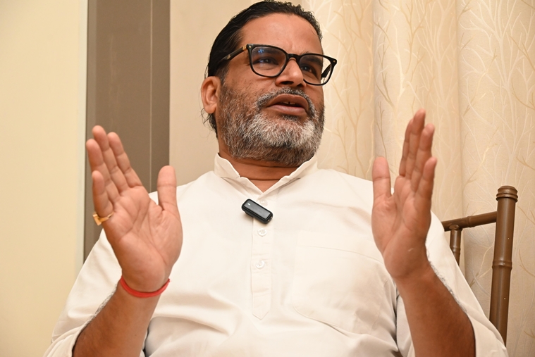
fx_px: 1056
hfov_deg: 28.4
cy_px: 178
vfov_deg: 19.2
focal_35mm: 71
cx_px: 268
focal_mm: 71
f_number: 6
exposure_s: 1/160
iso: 6400
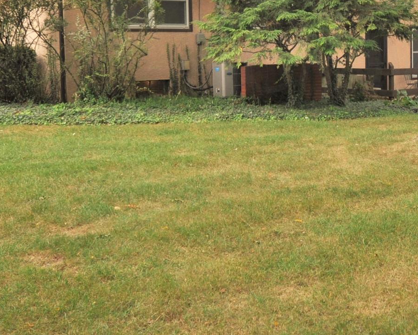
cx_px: 380
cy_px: 63
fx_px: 665
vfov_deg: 27.6
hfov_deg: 33.0
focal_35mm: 54
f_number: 5.6
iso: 200
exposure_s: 1/125
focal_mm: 11.5
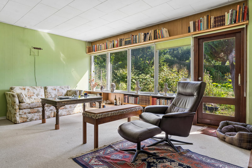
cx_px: 126
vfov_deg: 57.2
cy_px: 84
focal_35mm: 22
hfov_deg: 78.6
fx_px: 154
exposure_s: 1/30
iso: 200
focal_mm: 22
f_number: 8
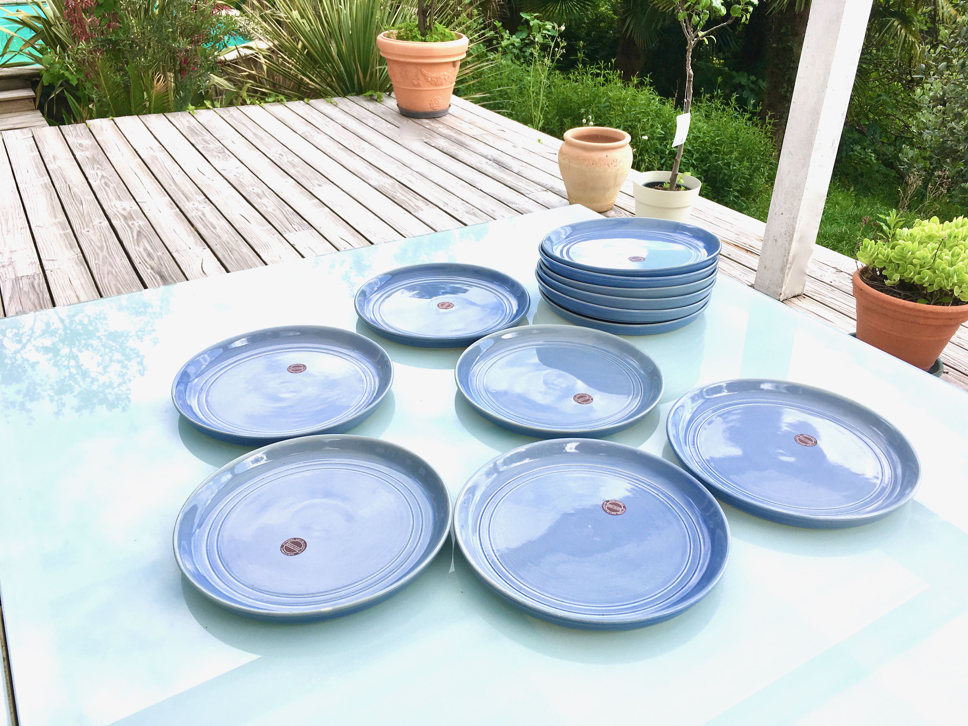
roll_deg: -1.1
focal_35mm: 29
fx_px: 811
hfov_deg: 61.7
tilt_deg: -31.9
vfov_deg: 48.2
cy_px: 363
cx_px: 484
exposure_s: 1/620
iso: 25
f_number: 2.2
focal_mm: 4.15
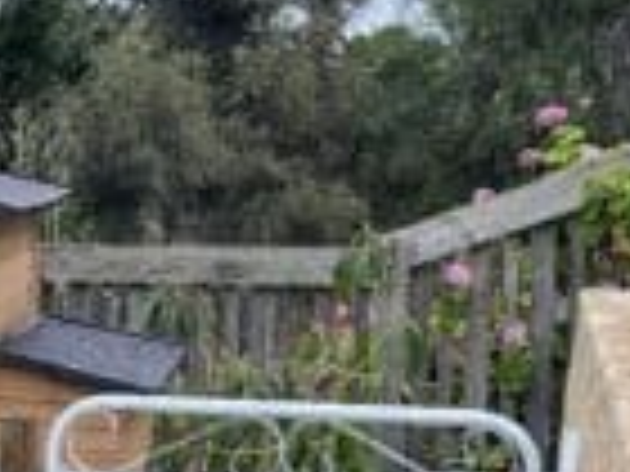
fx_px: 1802
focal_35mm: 99
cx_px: -106
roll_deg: -0.2
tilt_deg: -14.3
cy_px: 584
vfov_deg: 14.4
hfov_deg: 18.9
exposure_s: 1/84
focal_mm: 4.2
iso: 125
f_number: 1.6
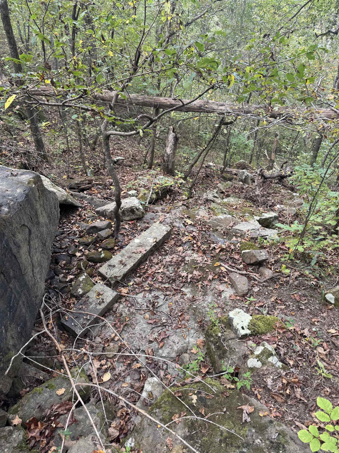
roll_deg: +1.5
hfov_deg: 56.8
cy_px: 226
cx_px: 170
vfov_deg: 71.6
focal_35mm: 24
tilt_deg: -38.4
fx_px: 313
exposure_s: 1/121
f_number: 1.78
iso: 80
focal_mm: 6.76
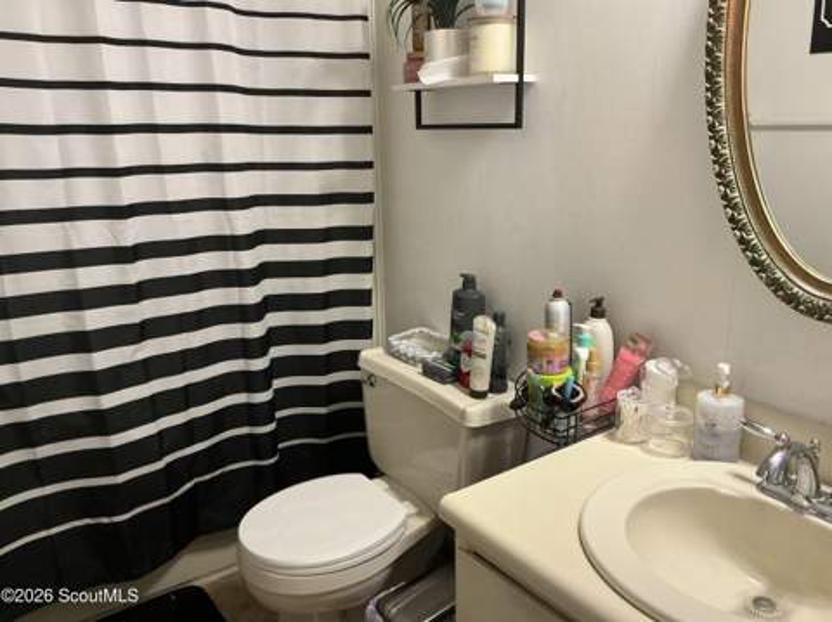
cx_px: 416
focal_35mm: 28
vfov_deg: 49.7
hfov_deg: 63.5
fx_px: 672
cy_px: 311
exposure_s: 1/60
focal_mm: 3
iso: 160
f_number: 1.8
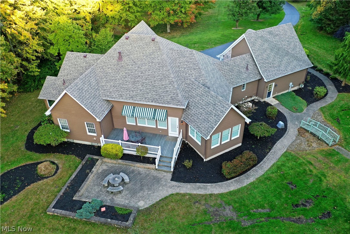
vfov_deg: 46.4
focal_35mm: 28
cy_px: 117
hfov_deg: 65.5
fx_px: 272
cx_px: 175
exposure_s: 1/60
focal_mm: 10.26
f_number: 3.5
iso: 100
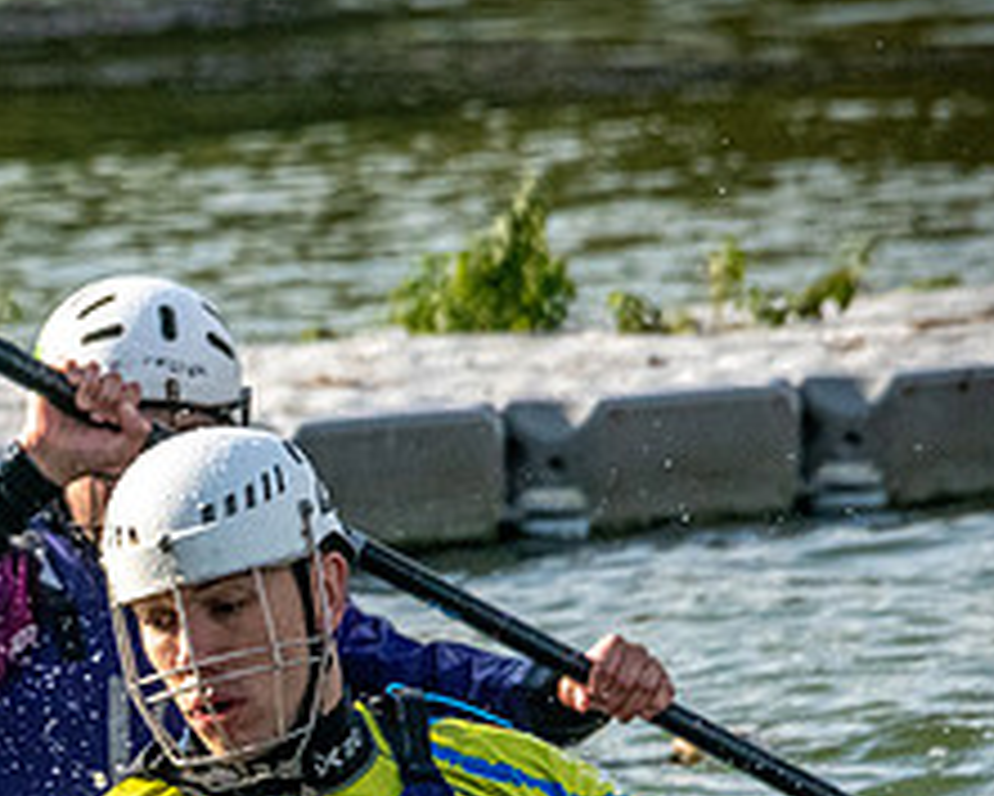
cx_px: -232
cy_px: 902
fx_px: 36260
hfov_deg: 1.6
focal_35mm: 1232
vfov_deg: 1.3
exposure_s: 1/3200
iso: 2500
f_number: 10
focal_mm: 400
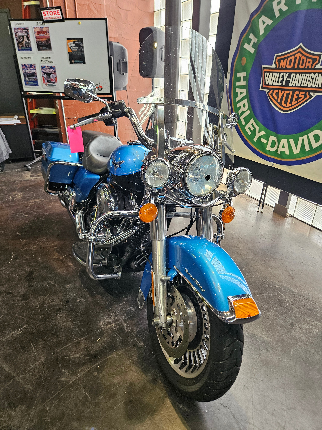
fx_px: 285
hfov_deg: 58.9
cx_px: 161
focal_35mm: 23
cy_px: 215
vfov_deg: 73.9
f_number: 1.8
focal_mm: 5.4
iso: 200
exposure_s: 1/120
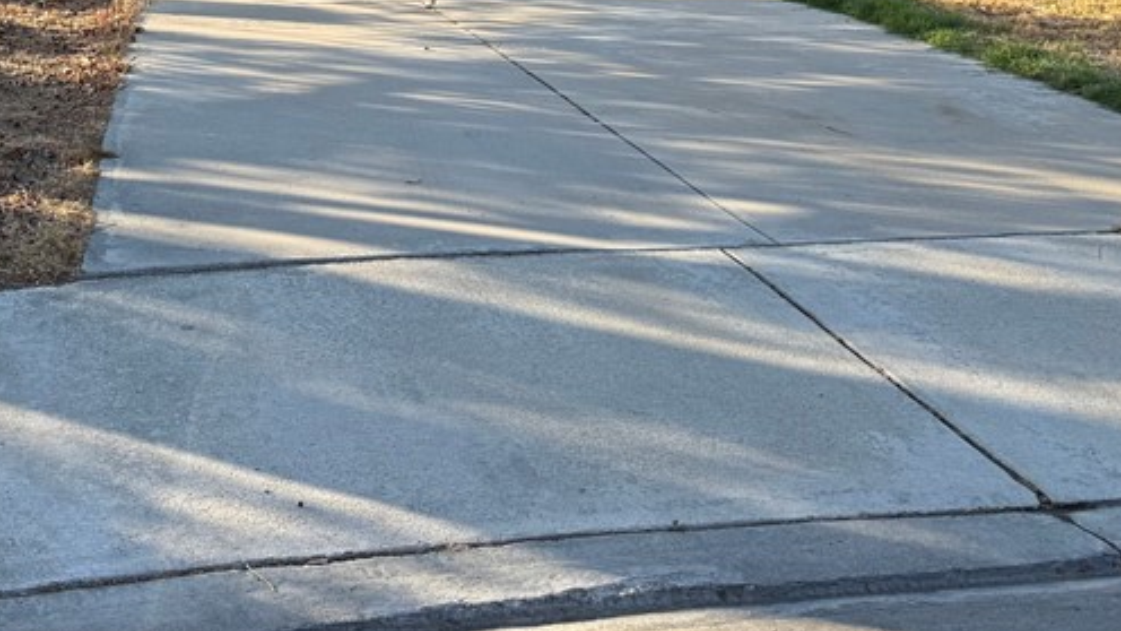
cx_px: 165
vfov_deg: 20.9
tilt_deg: +0.0
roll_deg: +1.9
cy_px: -95
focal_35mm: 54
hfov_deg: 36.6
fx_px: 1605
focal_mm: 6.76
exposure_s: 1/1812
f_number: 1.78
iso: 80
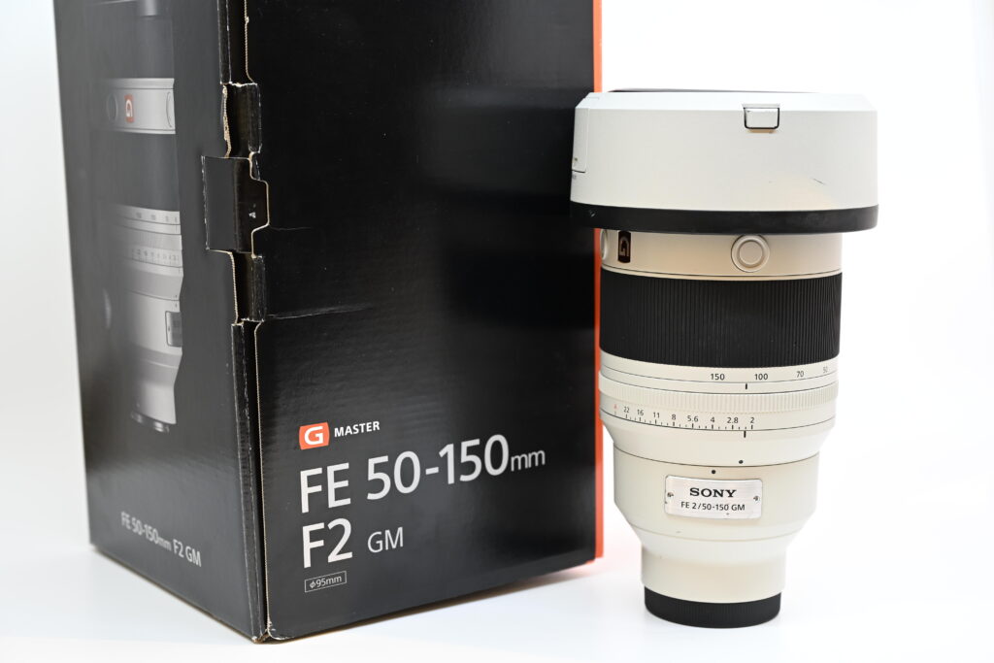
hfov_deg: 35.0
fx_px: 1574
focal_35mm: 57
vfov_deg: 23.8
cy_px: 332
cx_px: 497
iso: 640
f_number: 6.3
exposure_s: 1/100
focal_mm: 57
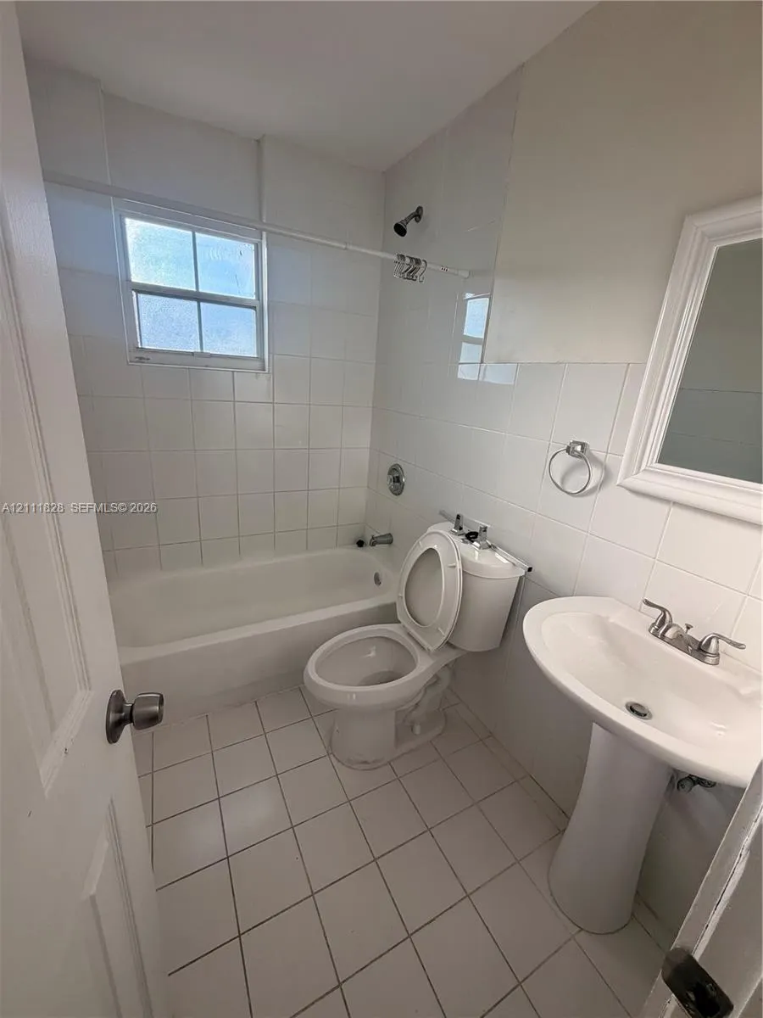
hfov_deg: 85.7
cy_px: 509
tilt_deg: -20.0
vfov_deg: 102.1
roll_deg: -4.8
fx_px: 411
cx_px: 382
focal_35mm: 14
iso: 50
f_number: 2.2
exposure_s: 1/353
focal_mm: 2.22
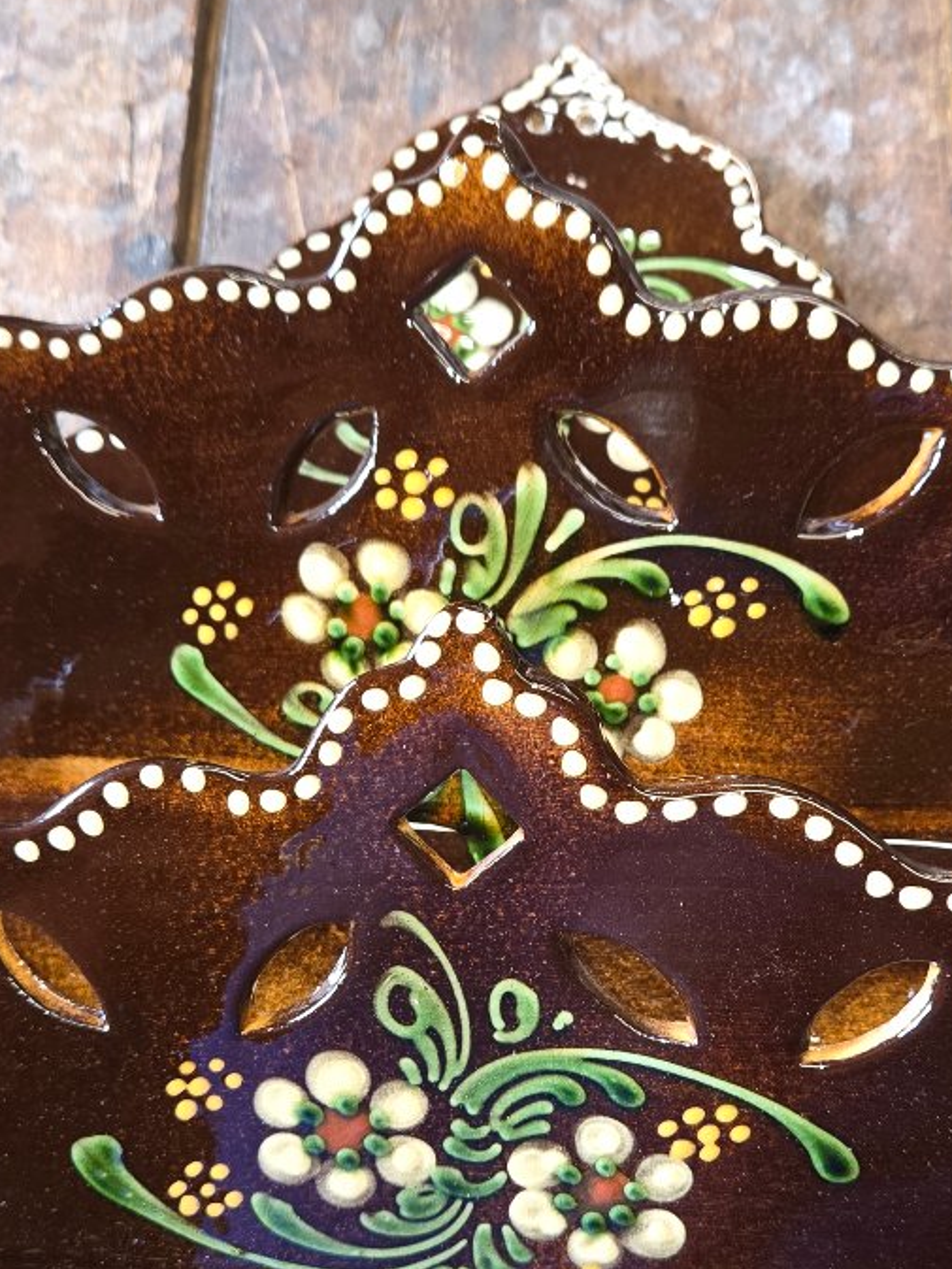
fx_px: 1503
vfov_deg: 45.6
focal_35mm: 41
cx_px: 562
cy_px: 749
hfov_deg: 35.0
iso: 640
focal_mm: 5.4
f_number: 1.8
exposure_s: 1/25.1
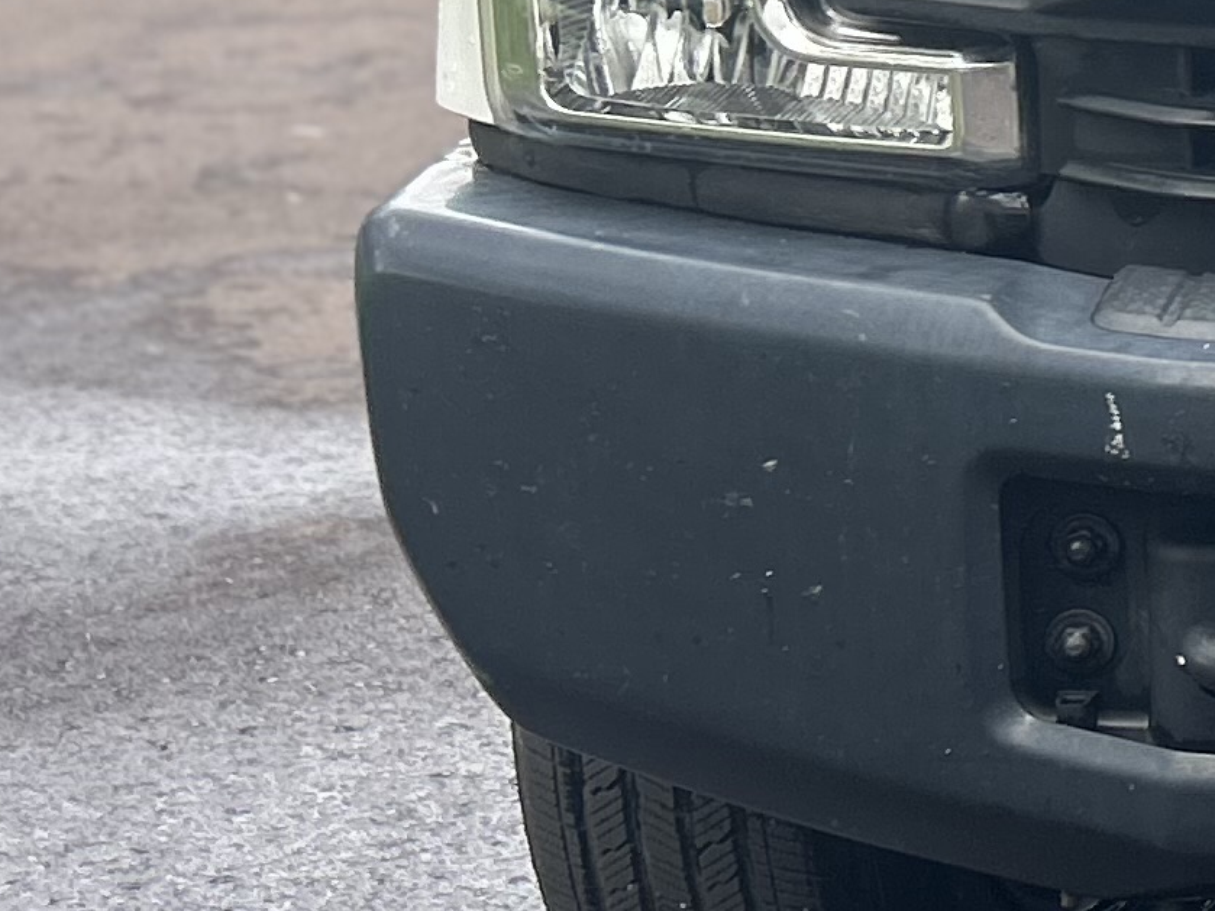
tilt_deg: -12.2
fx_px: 4387
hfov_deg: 13.7
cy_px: 204
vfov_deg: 11.8
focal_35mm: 125
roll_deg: +1.6
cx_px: 2342
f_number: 1.5
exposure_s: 1/709
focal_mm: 5.7
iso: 50
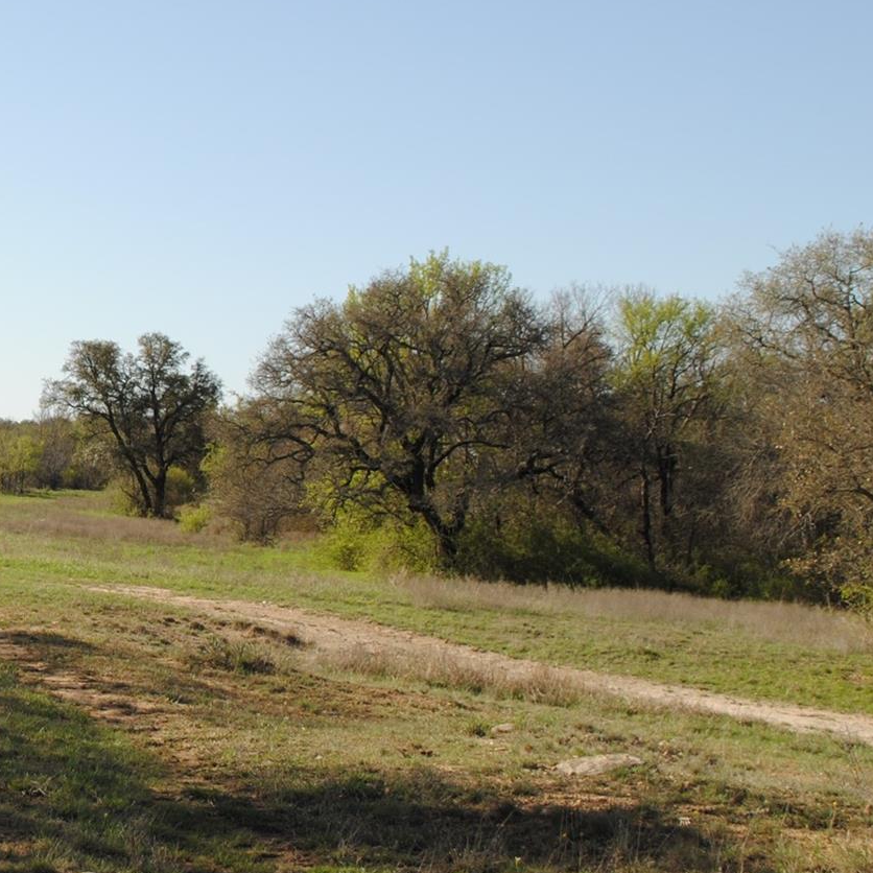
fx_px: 2140
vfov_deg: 22.9
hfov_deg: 22.0
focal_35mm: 75
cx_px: -53
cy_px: 284
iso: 100
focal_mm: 24
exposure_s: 1/250
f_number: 8
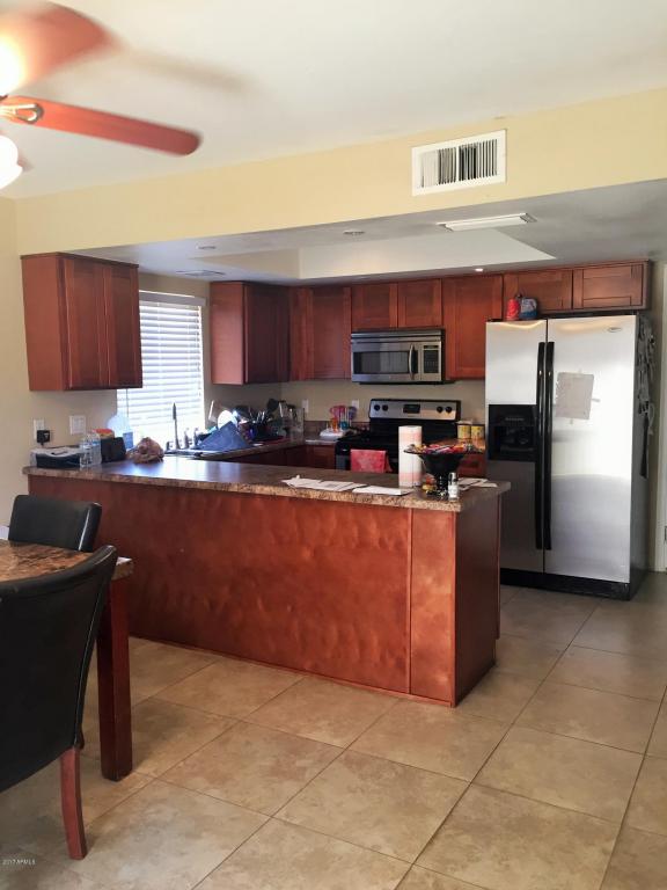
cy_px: 445
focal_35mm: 29
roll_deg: +0.5
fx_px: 745
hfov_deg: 48.2
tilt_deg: -5.4
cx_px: 334
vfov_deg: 61.7
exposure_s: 1/30
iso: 80
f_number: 2.2
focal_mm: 4.15
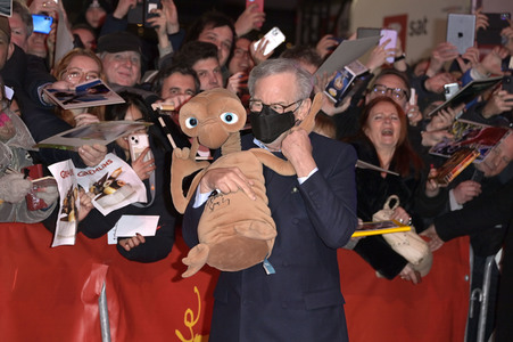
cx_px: 256
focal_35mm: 122
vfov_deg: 11.2
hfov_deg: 16.8
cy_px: 171
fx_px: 1737
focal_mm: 122
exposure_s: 1/250
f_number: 5.6
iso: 1000
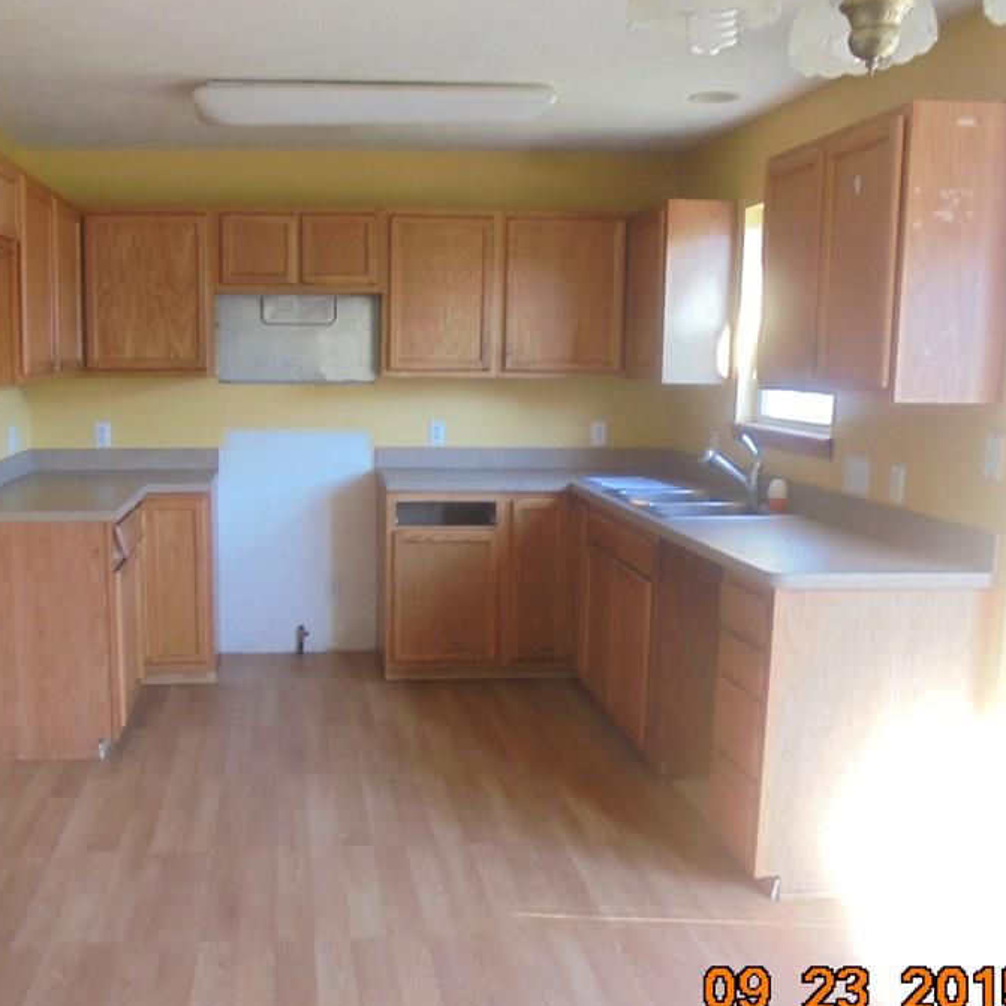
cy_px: 534
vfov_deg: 47.2
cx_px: 362
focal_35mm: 35
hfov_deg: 46.7
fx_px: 1151
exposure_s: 1/30
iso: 200
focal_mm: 4.6
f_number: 3.5
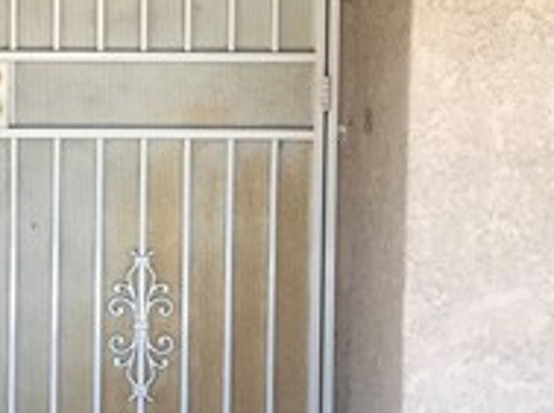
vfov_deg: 15.4
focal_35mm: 95
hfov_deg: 20.3
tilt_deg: -3.8
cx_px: 70
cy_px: 85
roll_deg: +0.3
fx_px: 1518
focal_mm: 3.99
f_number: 1.8
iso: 20
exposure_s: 1/441
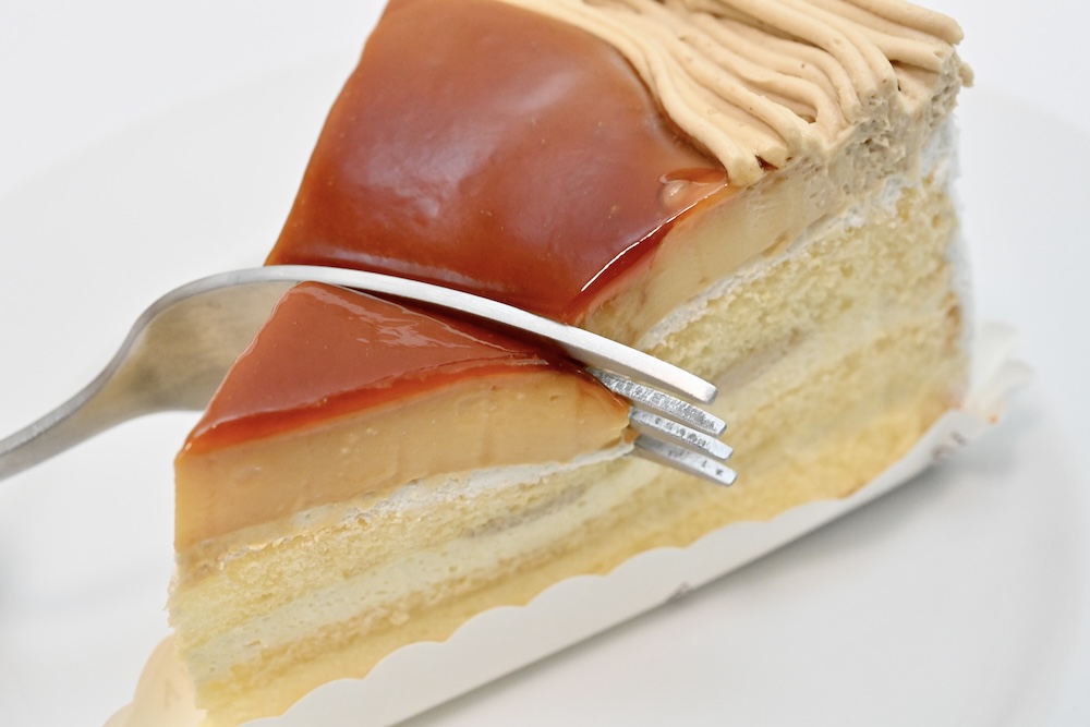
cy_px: 364
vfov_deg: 22.6
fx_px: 1817
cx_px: 545
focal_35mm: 60
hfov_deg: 33.4
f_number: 10
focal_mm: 60
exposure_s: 1/160
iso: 6400
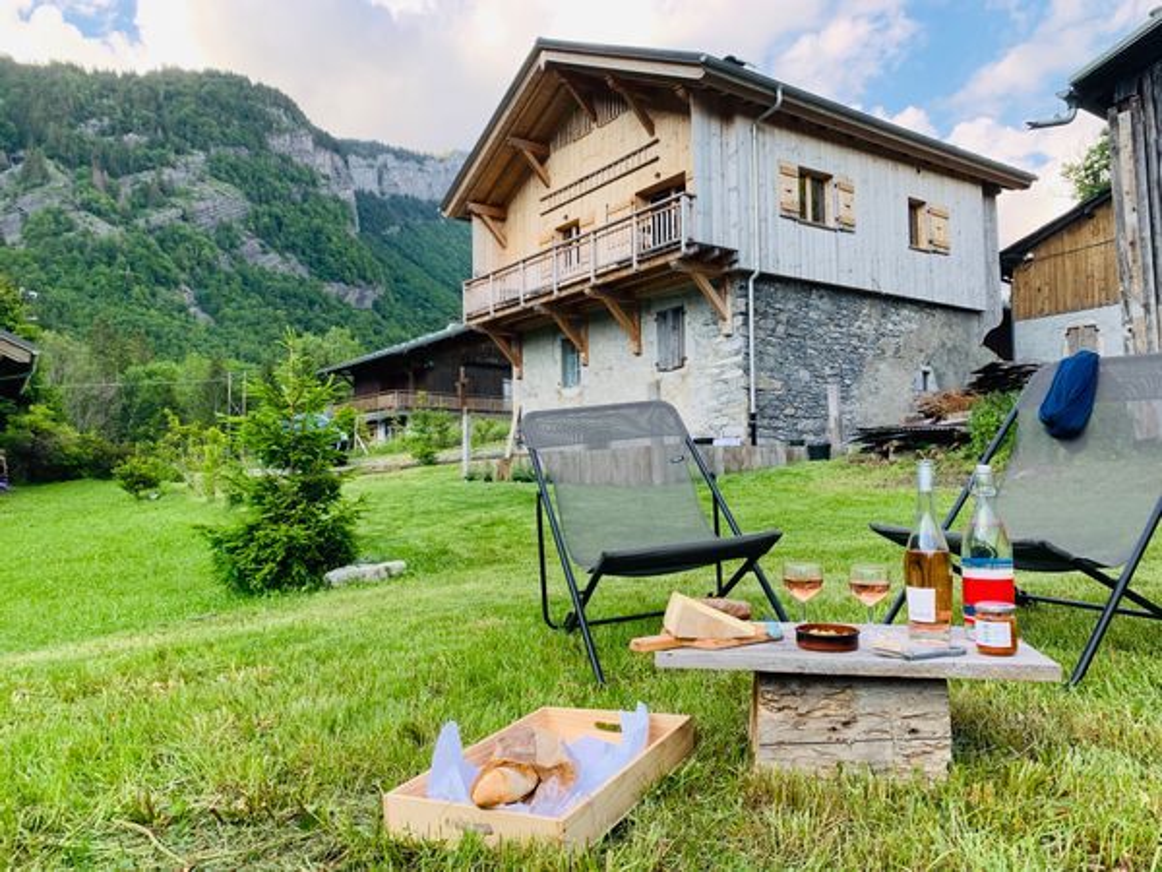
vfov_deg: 53.1
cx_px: 581
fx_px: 873
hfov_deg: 67.3
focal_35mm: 26
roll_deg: +0.9
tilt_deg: +4.1
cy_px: 436
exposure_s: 1/242
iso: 25
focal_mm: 4.25
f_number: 1.8
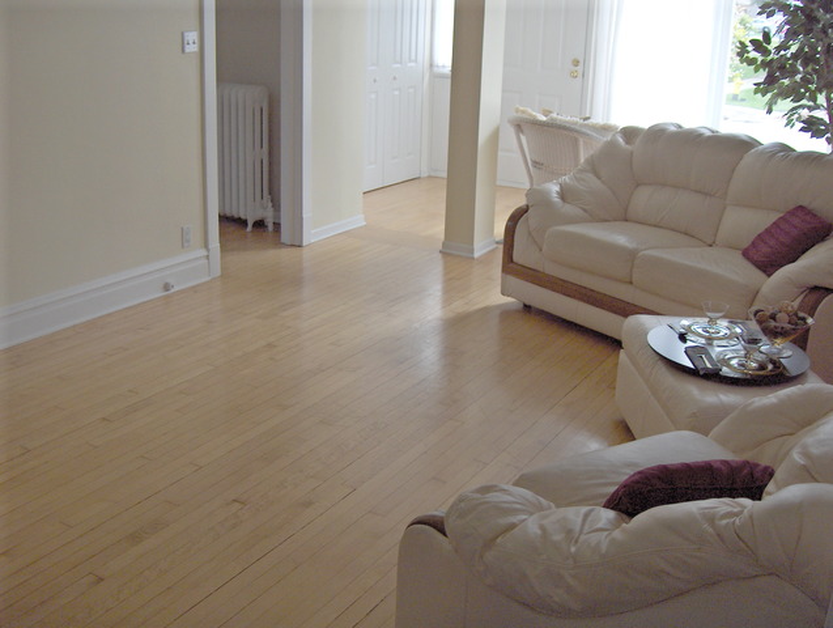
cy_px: 314
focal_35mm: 39
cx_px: 416
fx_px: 940
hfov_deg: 47.8
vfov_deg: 36.9
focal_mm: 8
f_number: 2.8
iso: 200
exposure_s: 1/157
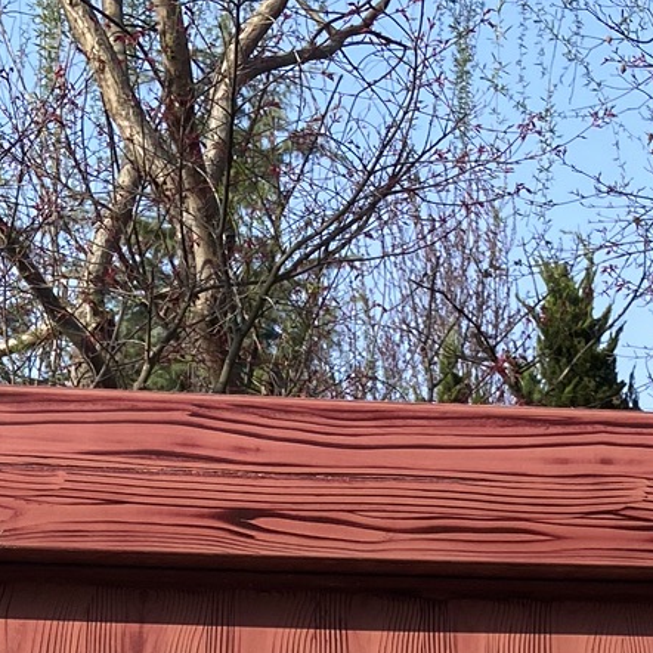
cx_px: 409
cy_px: 956
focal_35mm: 104
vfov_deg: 15.5
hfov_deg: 16.7
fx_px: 2220
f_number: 1.8
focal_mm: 4.25
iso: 32
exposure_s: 1/1808
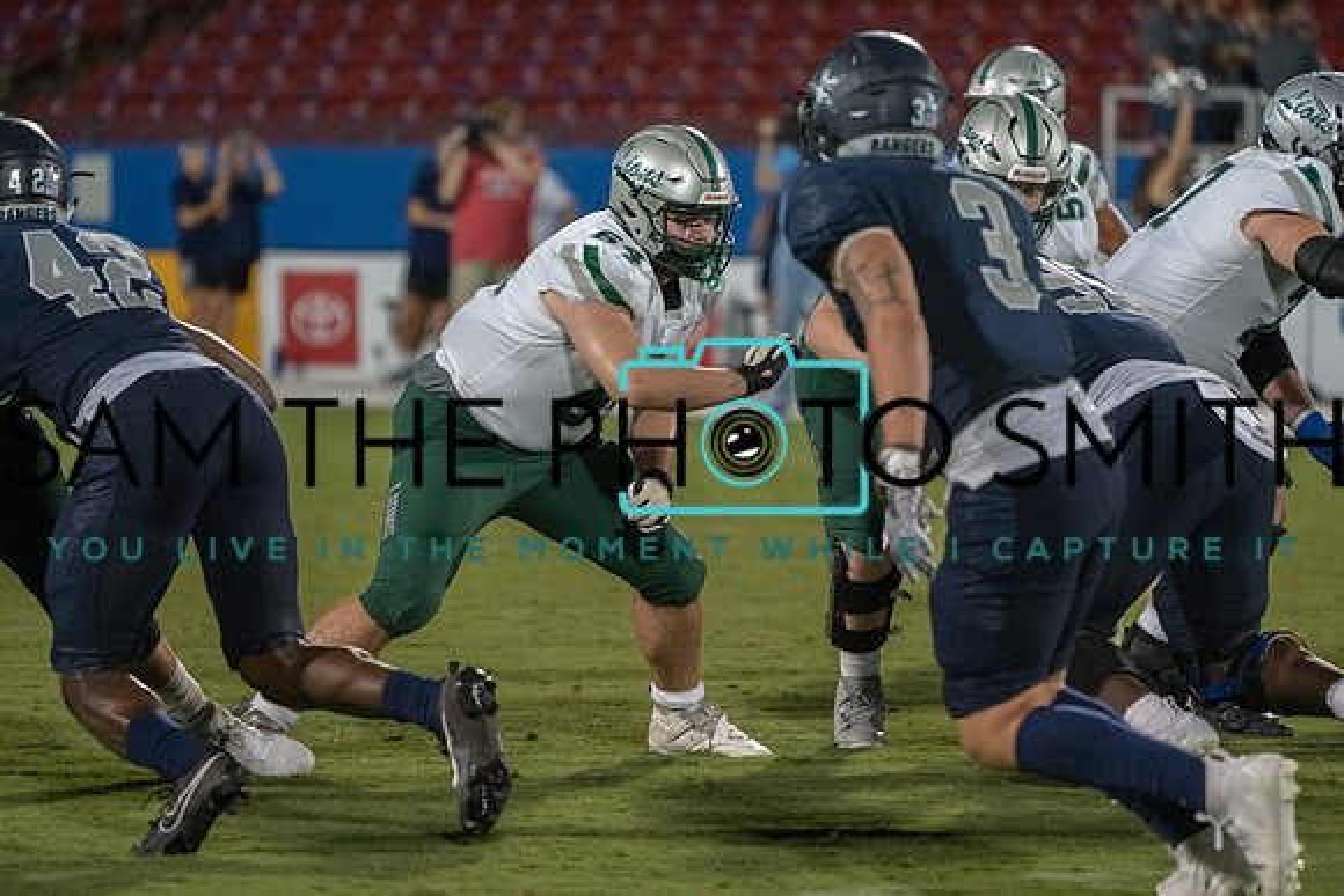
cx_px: 672
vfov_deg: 4.5
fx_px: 11538
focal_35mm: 309
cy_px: 448
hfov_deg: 6.7
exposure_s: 1/1000
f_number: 5.6
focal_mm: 309
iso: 8000
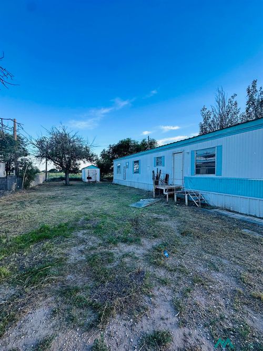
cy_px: 176
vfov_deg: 102.1
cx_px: 132
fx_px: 142
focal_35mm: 14
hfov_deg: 85.7
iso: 40
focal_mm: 2.22
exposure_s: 1/460
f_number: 2.2
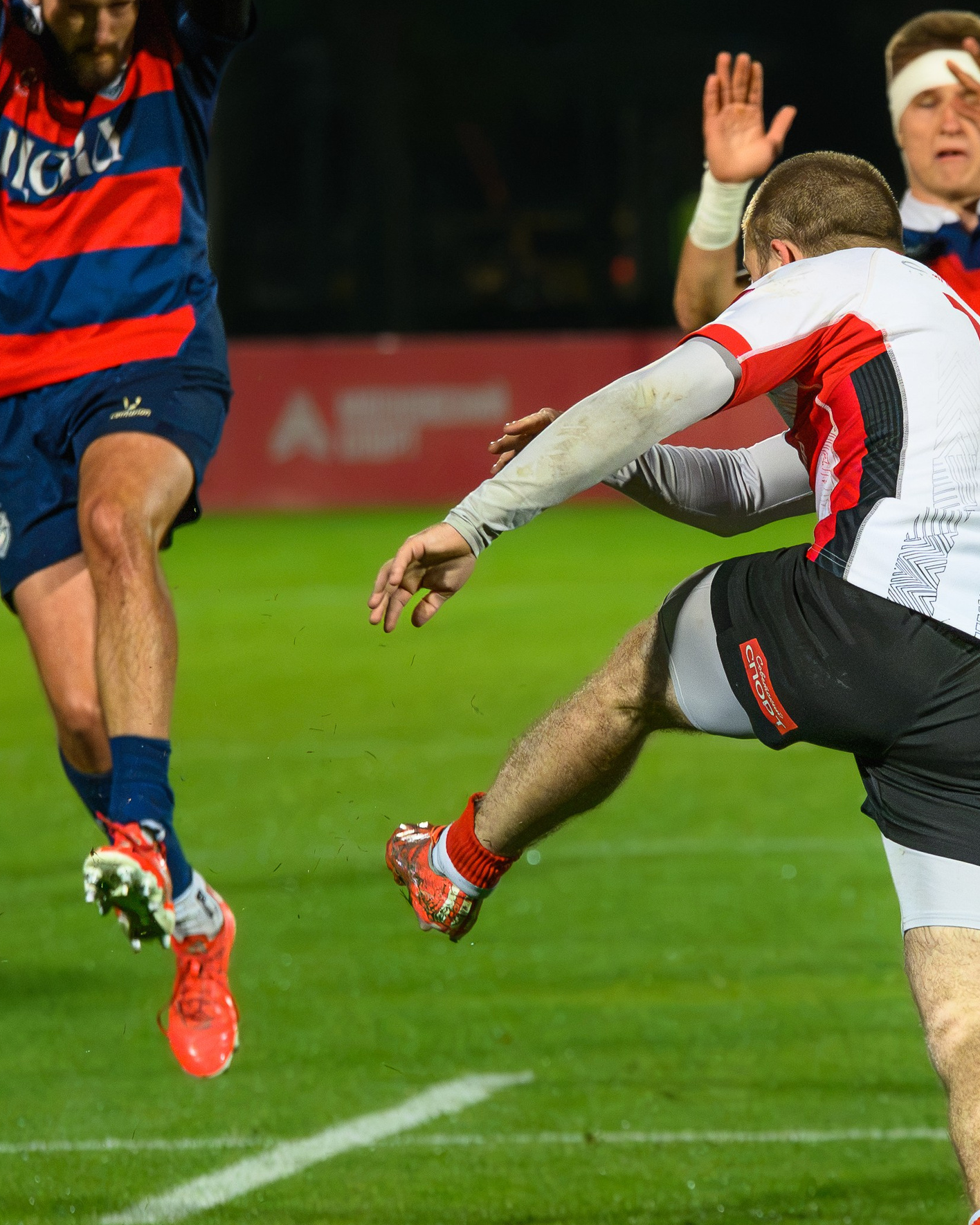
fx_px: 19832
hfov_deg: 2.8
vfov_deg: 3.5
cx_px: 770
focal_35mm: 547
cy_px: 661
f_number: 5.6
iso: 6400
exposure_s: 1/1600
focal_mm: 200
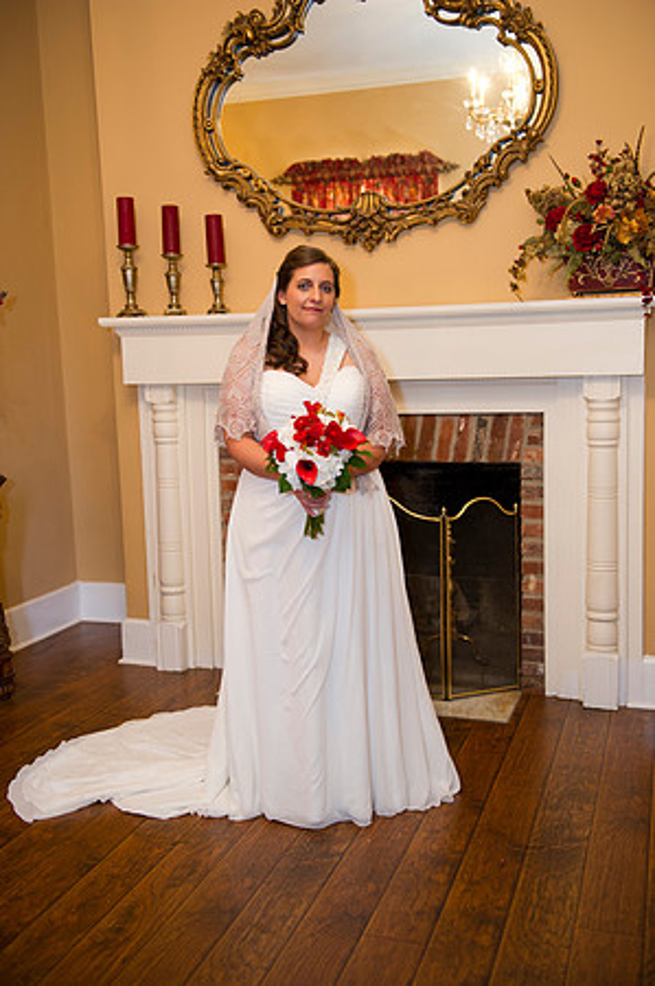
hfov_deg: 35.0
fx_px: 1039
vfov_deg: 50.7
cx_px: 328
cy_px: 493
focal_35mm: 38
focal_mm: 38
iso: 800
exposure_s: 1/50
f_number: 3.2
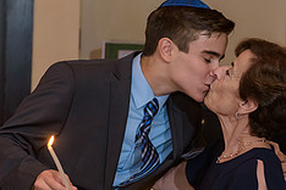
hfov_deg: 14.3
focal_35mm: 144
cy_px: 102
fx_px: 1144
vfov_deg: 9.5
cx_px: 148
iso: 1600
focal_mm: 58
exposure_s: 1/125
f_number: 3.2
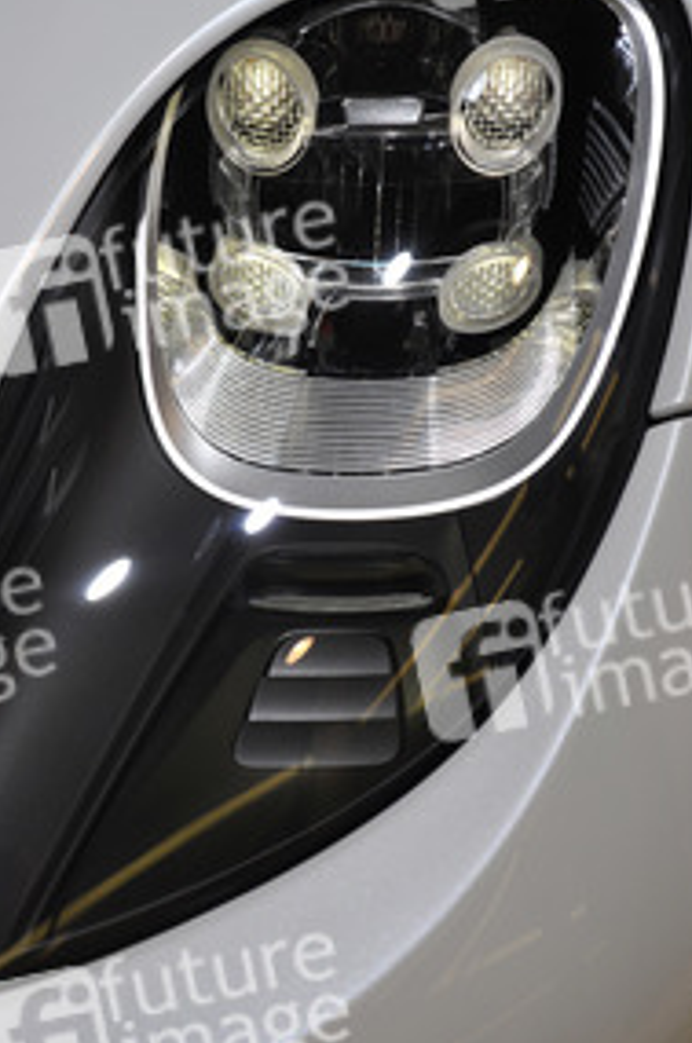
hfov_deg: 22.9
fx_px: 1707
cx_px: 267
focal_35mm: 59
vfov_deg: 34.0
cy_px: 472
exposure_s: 1/200
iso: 200
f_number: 7.1
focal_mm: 28
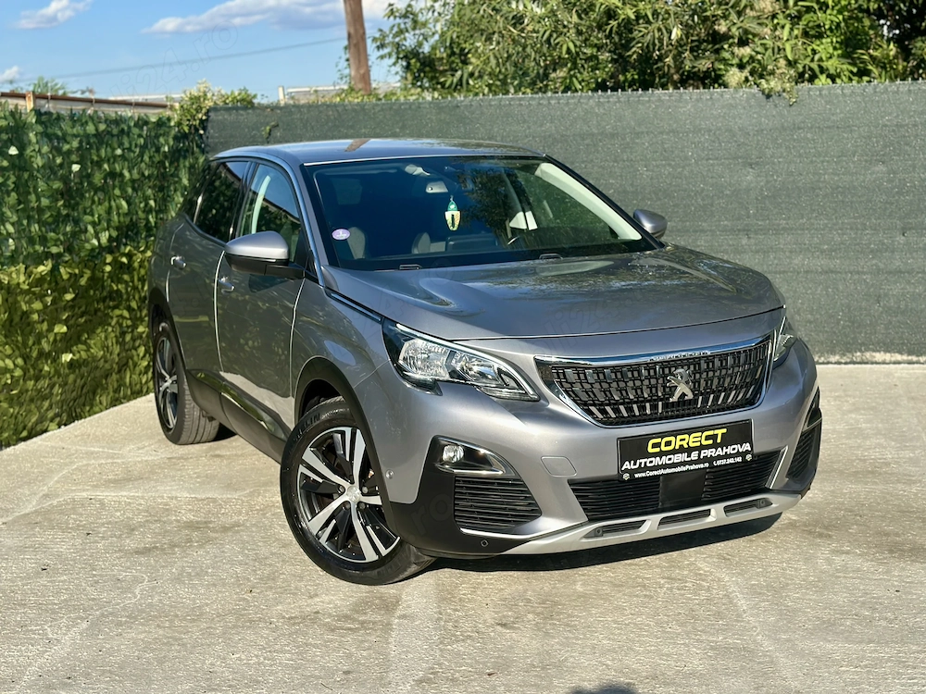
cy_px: 347
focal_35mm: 48
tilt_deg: -8.3
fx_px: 1284
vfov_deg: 30.3
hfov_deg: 39.7
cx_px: 463
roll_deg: +1.7
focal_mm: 6.86
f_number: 1.78
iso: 100
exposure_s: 1/4785
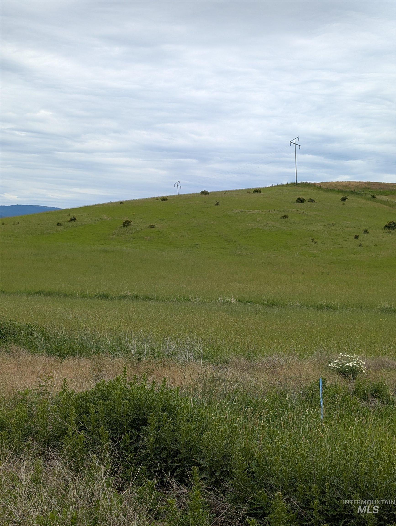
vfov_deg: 38.9
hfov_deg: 29.7
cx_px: 198
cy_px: 263
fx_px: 746
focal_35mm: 49
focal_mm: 6.9
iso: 22
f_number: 1.68
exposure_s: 1/1193
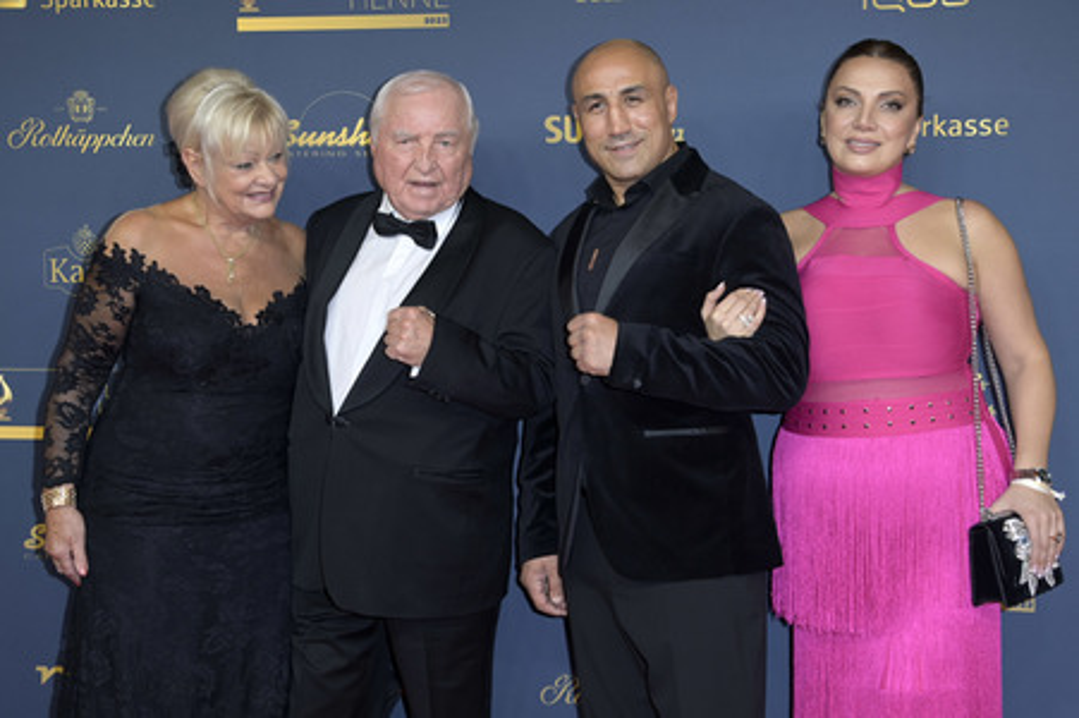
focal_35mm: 52
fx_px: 1557
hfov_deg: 38.2
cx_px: 540
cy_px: 359
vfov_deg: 26.0
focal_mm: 52
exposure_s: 1/250
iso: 640
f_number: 5.6
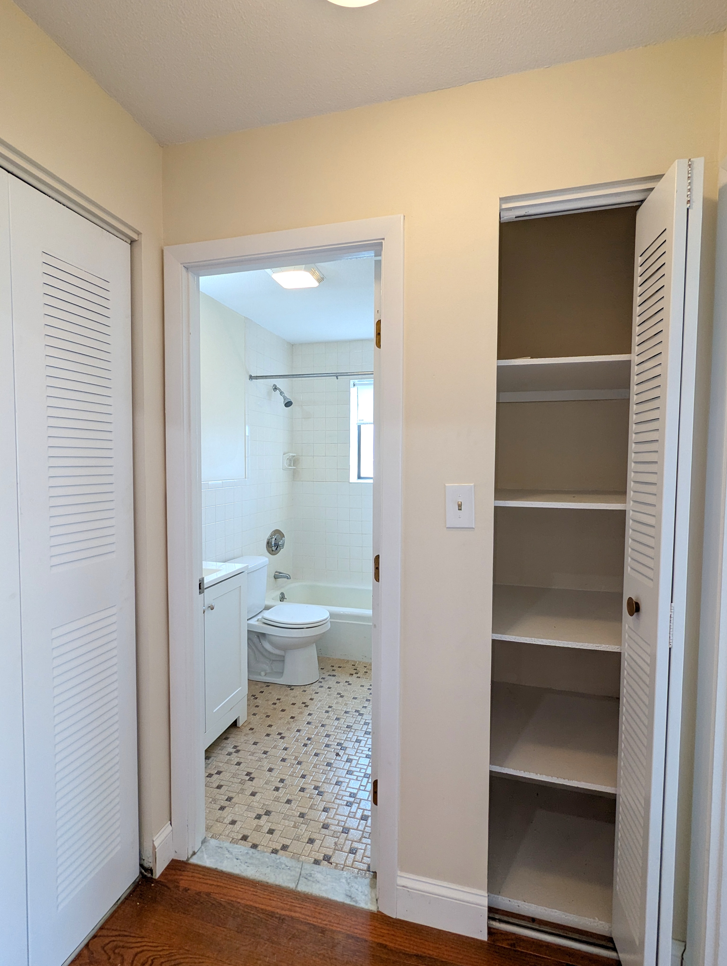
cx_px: 364
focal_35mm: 16
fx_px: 447
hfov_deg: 78.2
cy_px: 483
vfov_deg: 94.4
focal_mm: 2.35
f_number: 2.2
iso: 73
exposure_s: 1/60
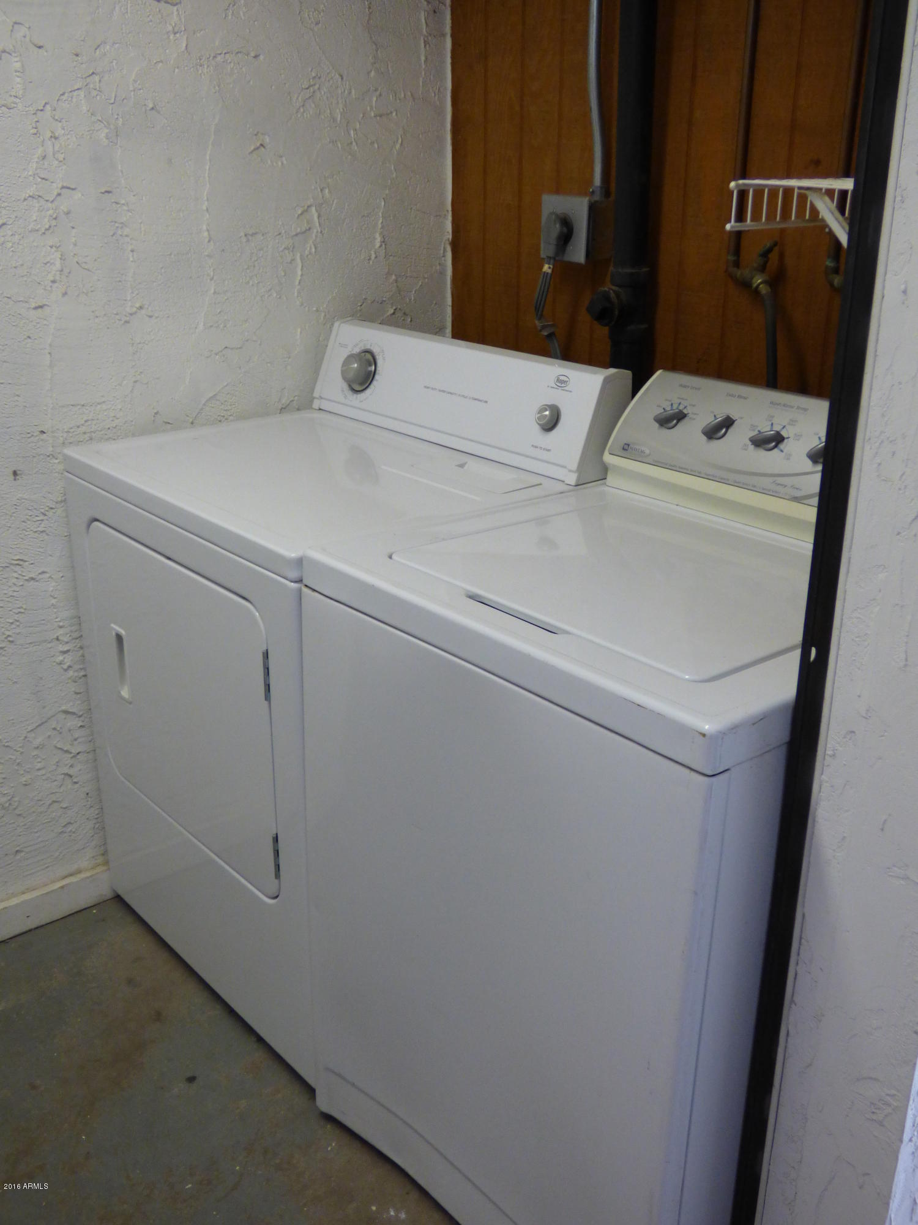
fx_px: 1238
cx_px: 459
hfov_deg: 40.7
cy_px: 612
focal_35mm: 35
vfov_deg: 52.6
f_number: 3.4
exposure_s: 1/60
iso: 400
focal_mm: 6.18
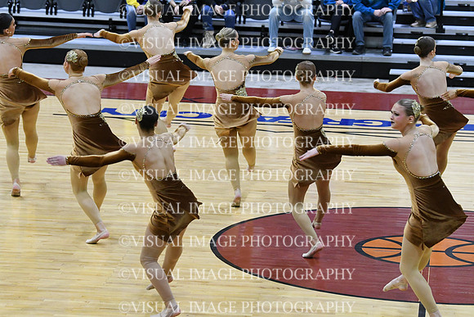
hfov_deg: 13.4
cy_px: 158
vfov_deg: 9.0
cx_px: 237
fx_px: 2015
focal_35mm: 153
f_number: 4
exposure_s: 1/400
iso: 5000
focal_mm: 102
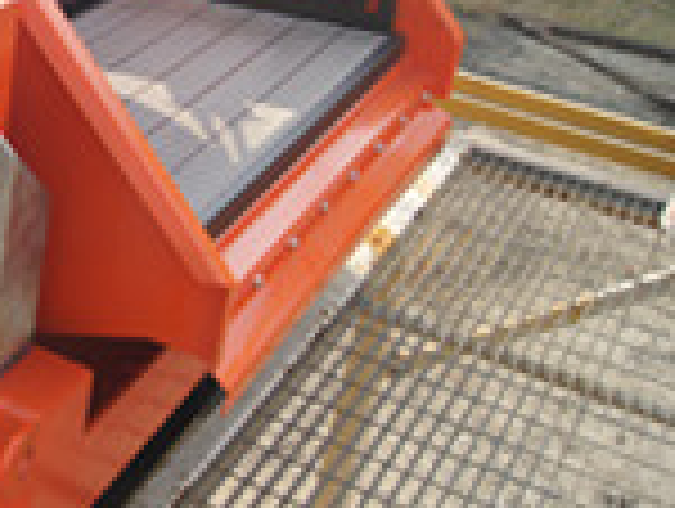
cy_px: 34
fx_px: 1348
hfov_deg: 24.8
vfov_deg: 20.8
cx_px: -176
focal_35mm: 69
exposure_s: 1/160
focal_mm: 18
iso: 200
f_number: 10
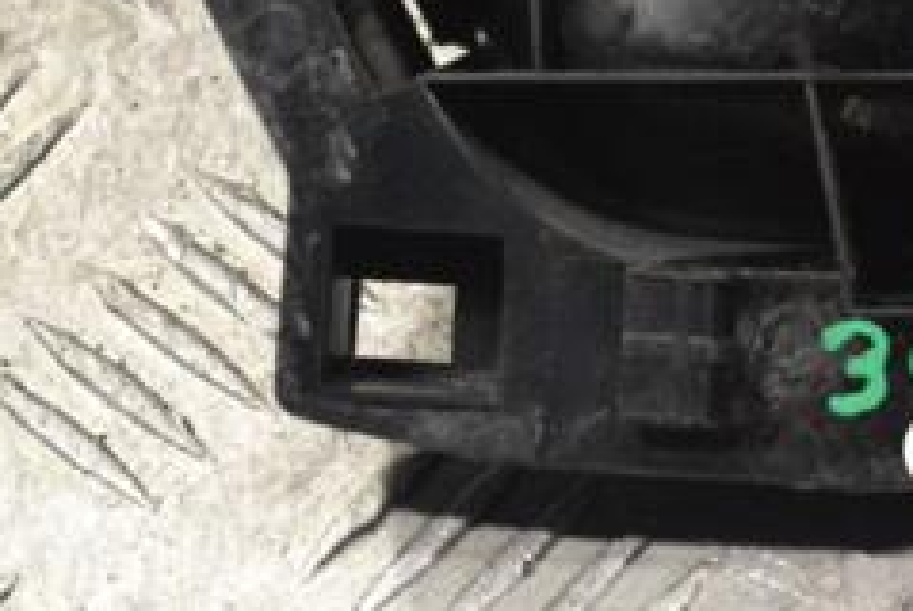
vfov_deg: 7.3
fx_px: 4774
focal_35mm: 188
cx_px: 1009
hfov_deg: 10.8
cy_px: -76
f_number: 8
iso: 3200
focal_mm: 50
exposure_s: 1/250
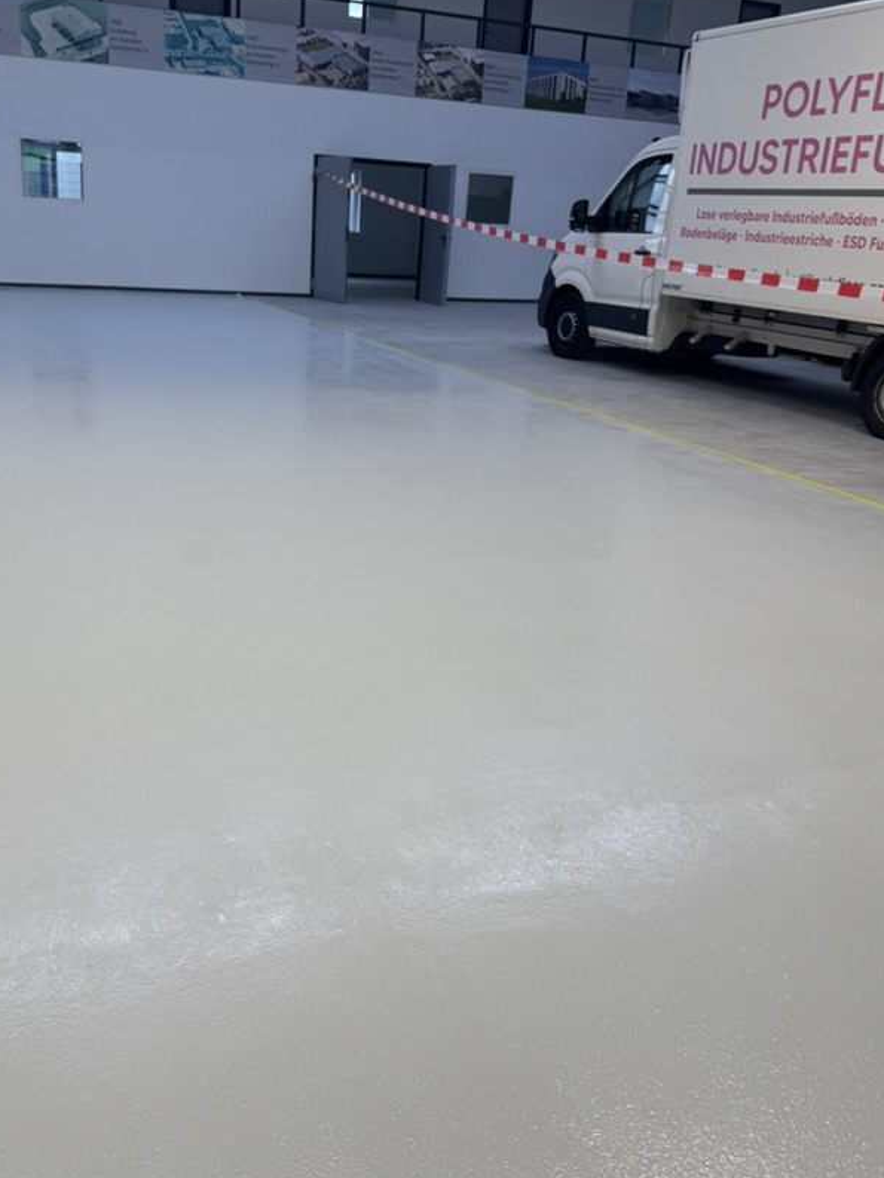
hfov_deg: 45.3
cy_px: 599
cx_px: 365
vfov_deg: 58.3
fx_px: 1055
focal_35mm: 31
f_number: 1.78
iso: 80
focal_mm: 6.76
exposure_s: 1/100
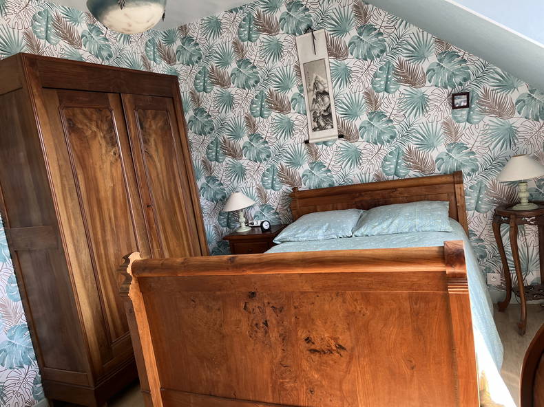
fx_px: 408
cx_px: 272
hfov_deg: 67.3
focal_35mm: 26
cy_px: 204
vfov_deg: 53.0
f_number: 1.6
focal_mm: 5.1
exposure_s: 1/121
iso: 125
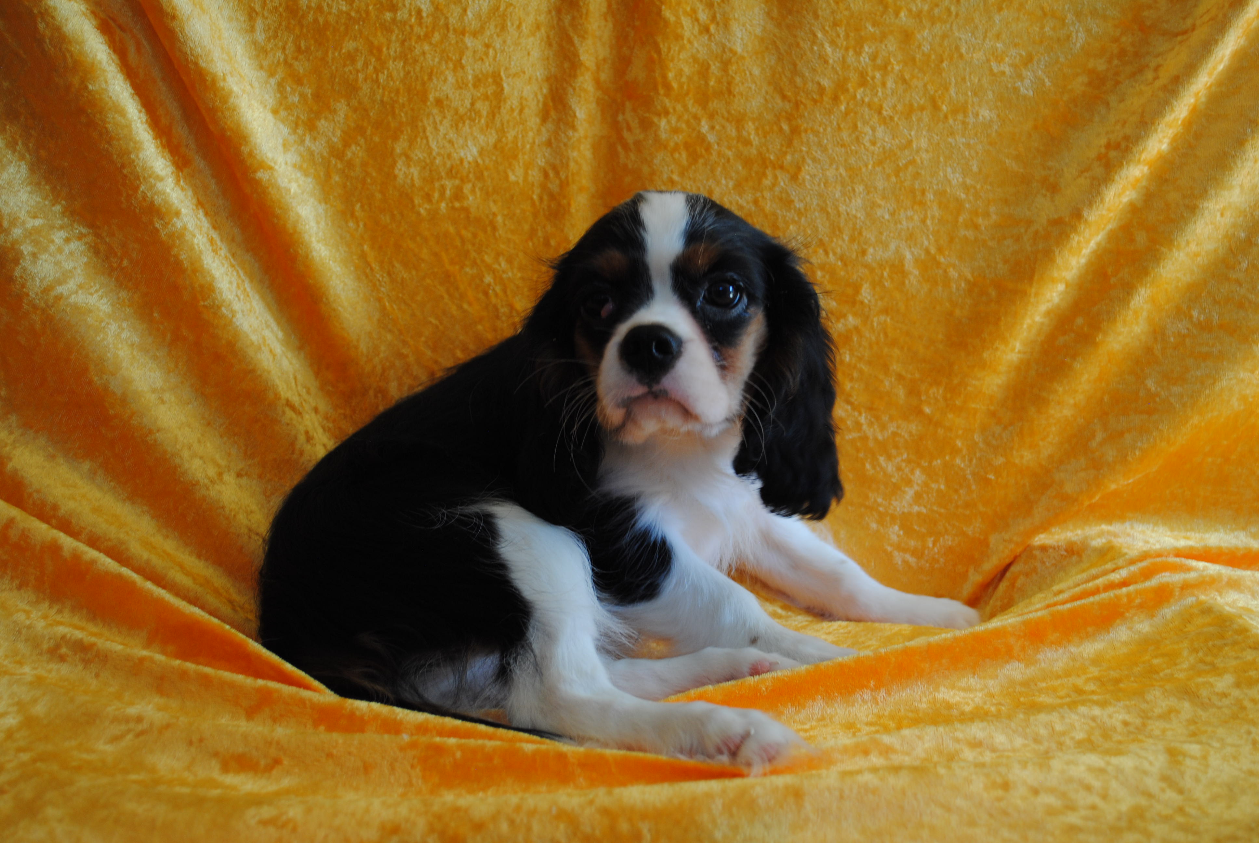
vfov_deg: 29.9
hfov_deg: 43.6
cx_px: 630
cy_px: 422
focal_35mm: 45
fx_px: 1576
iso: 200
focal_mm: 30
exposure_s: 1/60
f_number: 4.5
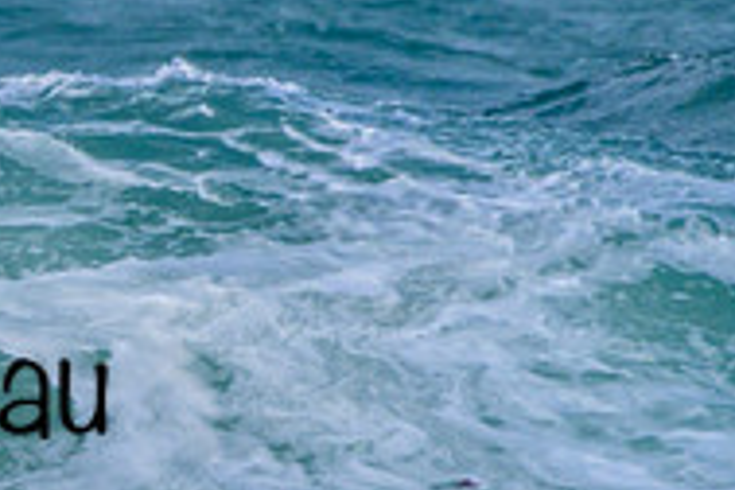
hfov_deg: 0.7
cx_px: -303
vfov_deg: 0.5
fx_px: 56468
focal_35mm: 2766
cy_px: 344
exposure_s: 1/2500
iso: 900
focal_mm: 900
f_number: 11
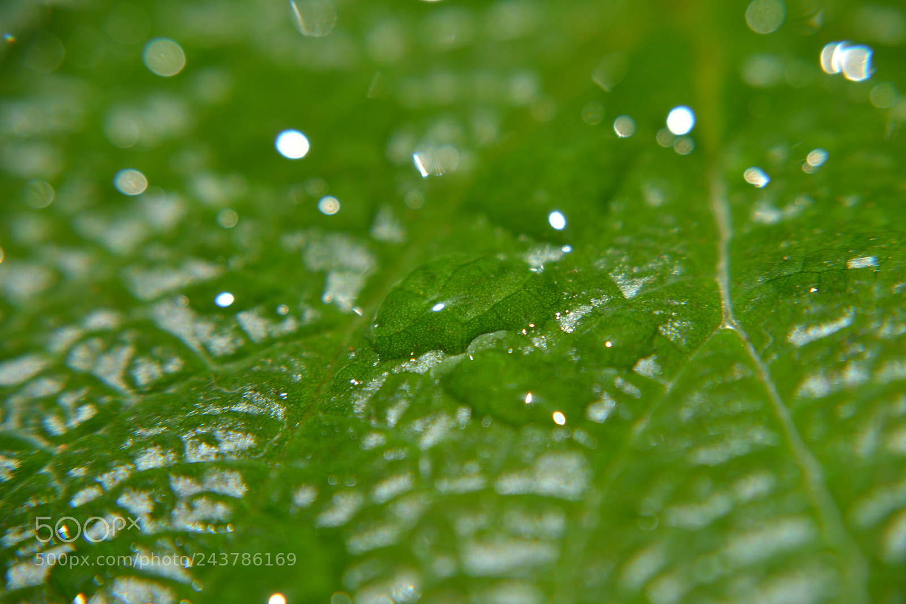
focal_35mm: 300
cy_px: 302
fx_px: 7548
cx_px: 453
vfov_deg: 4.6
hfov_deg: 6.9
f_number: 8
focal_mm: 200
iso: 110
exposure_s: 1/125
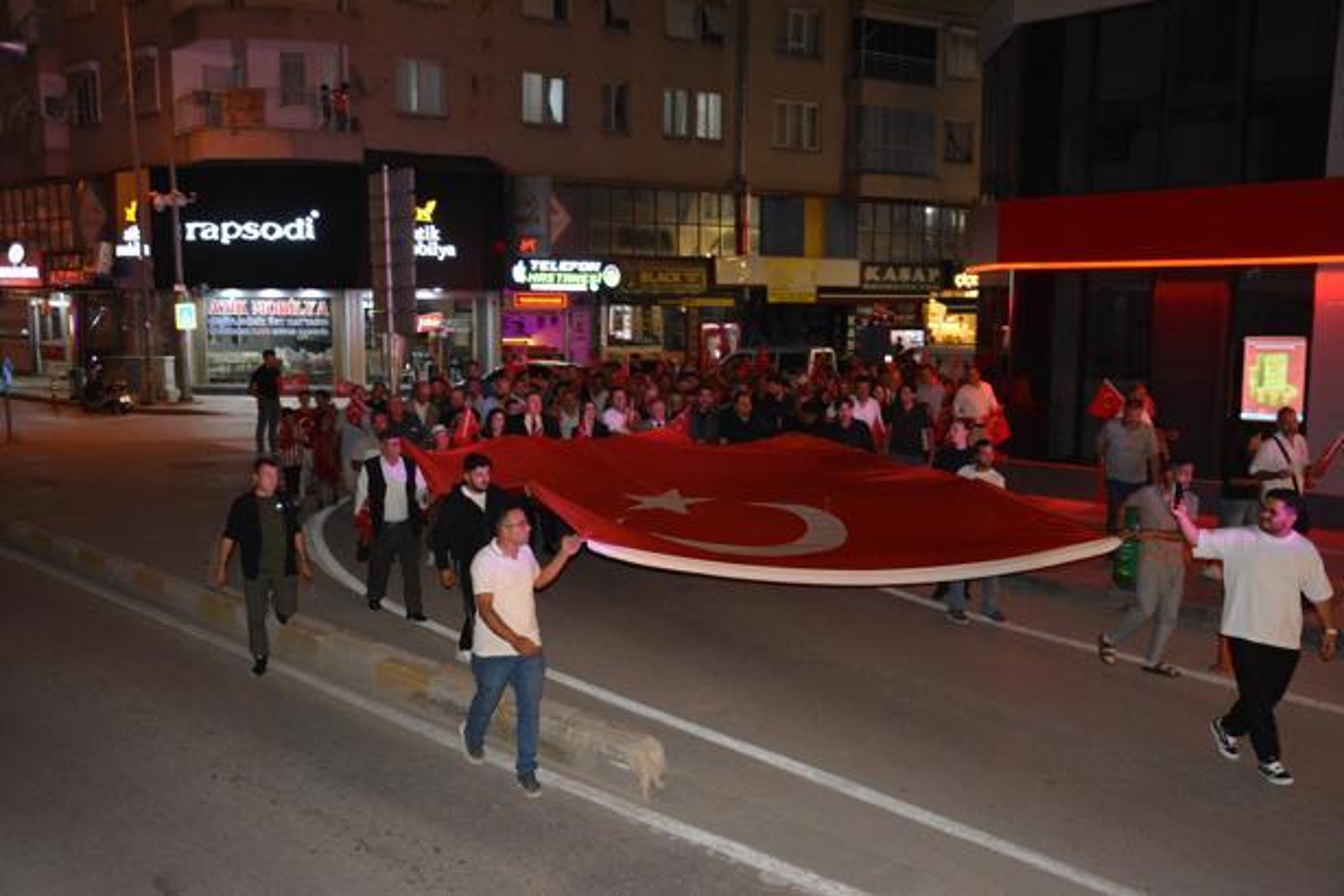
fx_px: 1344
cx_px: 672
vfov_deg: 36.9
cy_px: 448
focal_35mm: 36
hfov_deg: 53.1
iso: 3200
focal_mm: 24
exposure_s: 1/60
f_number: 3.8
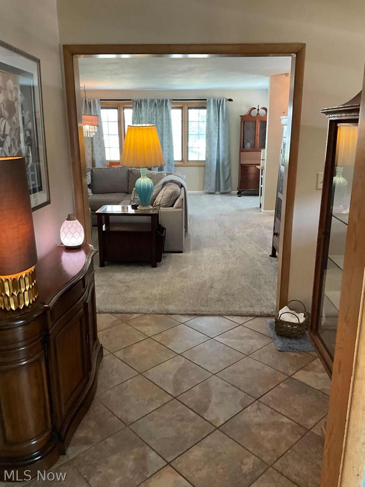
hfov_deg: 48.2
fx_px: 408
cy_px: 244
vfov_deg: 61.7
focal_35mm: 29
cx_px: 182
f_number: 1.8
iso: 320
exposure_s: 1/57
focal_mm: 3
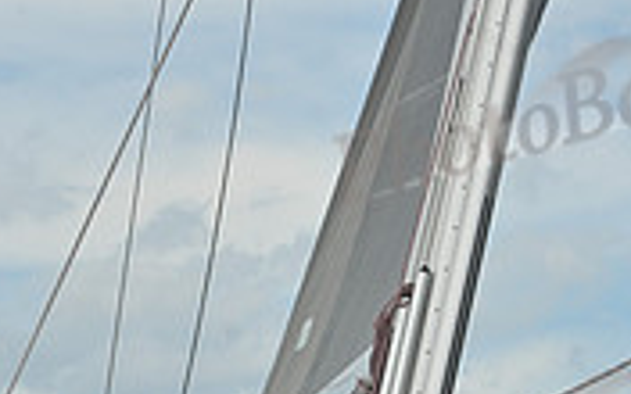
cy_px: 679
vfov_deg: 4.3
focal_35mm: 302
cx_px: 151
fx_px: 5193
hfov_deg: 6.9
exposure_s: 1/1250
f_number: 10
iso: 320
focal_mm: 90
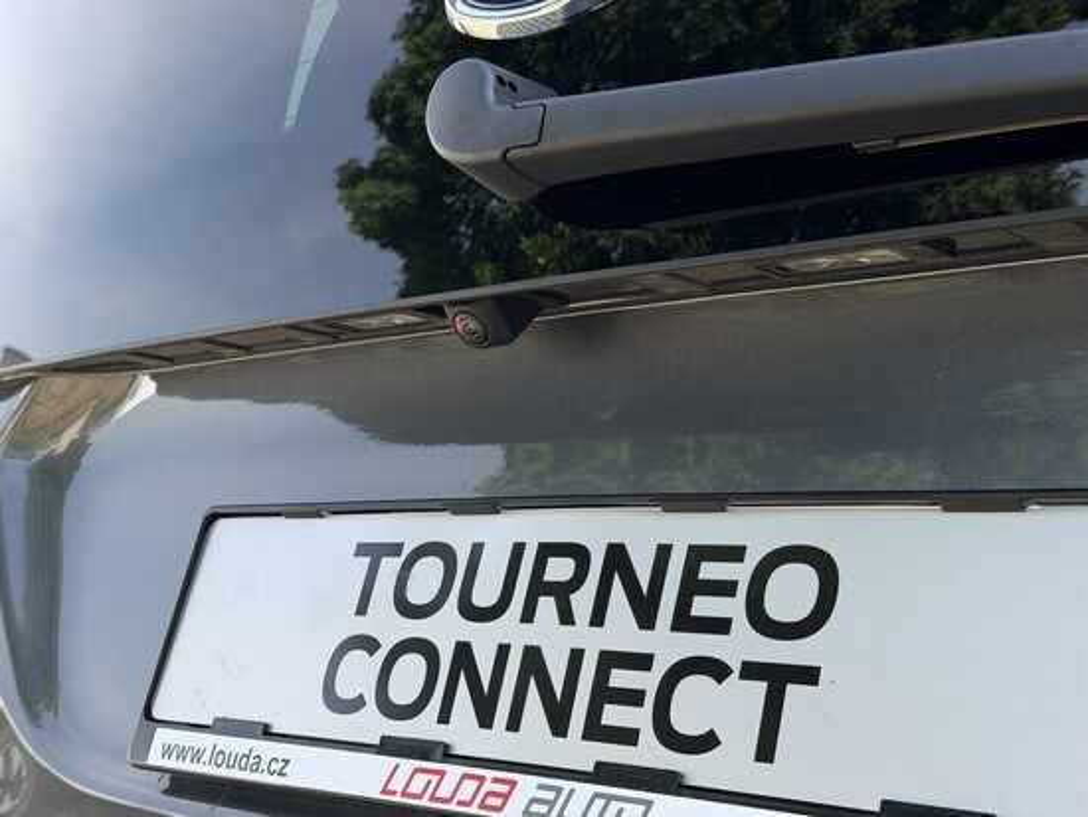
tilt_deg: +4.8
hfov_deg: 39.6
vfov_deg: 30.3
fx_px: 1509
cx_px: 544
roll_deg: -1.7
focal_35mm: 48
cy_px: 408
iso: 64
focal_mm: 6.76
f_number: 1.78
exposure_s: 1/846
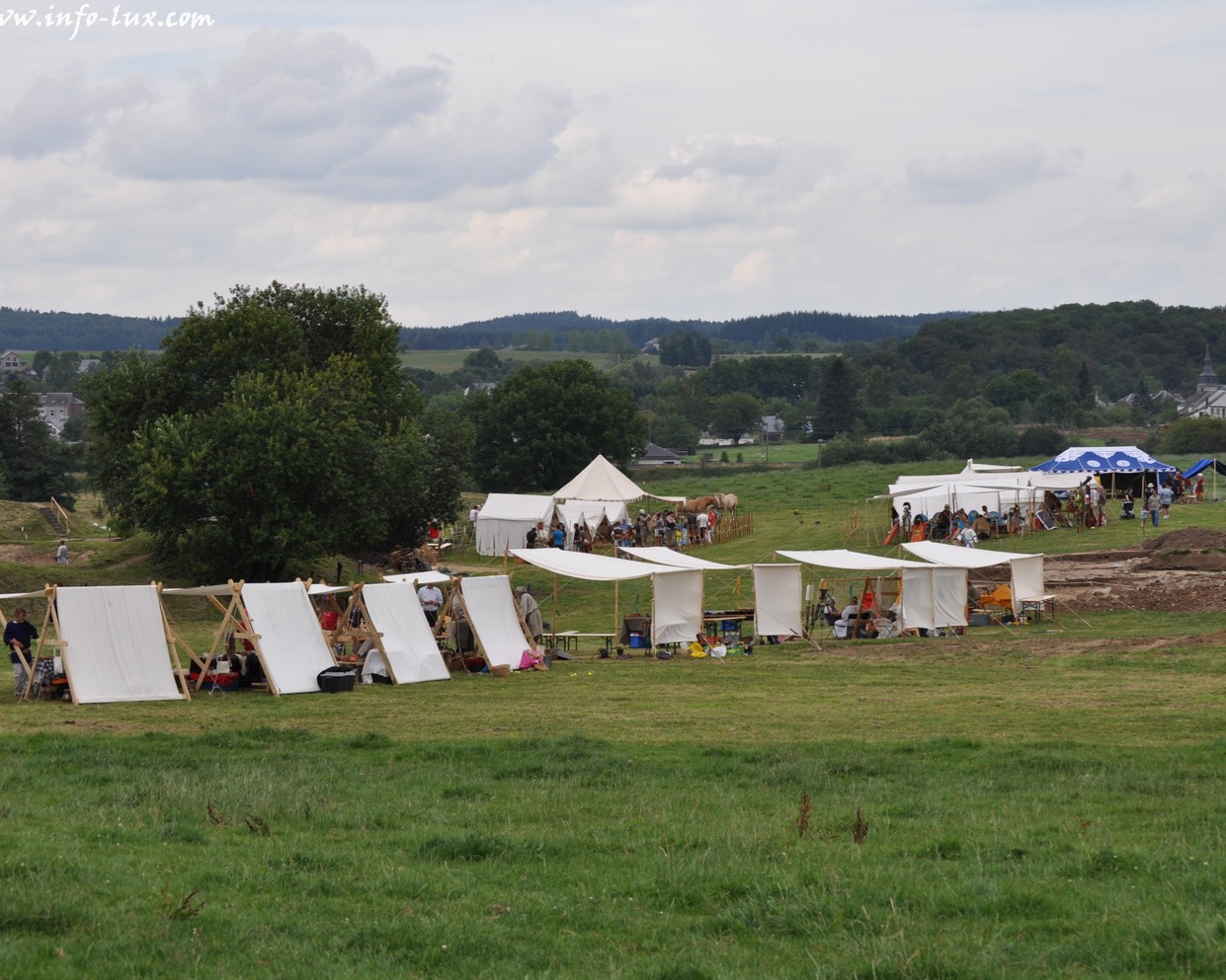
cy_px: 490
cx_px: 706
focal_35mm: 94
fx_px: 3395
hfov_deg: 20.5
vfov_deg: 16.4
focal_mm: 55
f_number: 8
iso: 200
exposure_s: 1/250
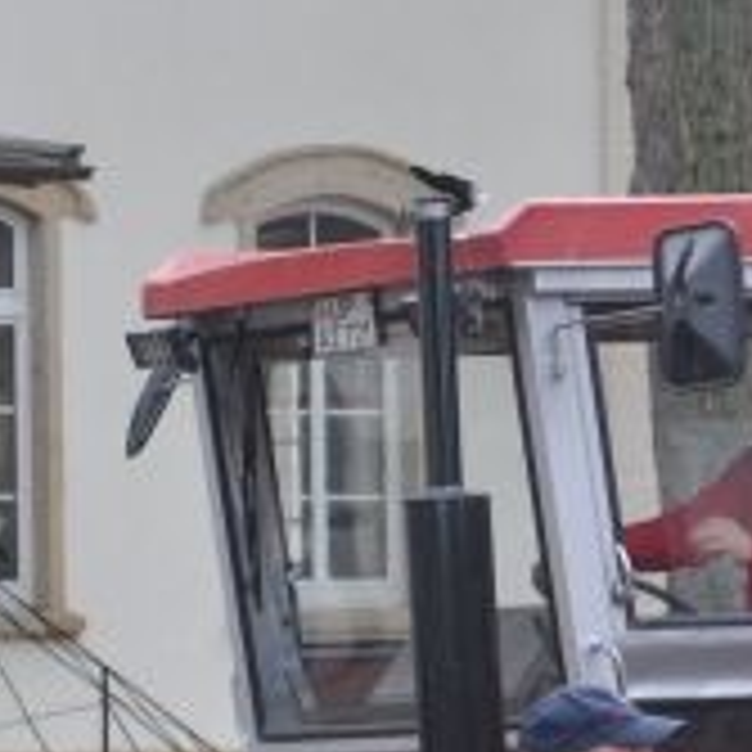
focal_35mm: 335
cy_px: 597
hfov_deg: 5.1
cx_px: -815
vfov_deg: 5.2
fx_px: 8234
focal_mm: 55
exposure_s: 1/200
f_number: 7.1
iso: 200
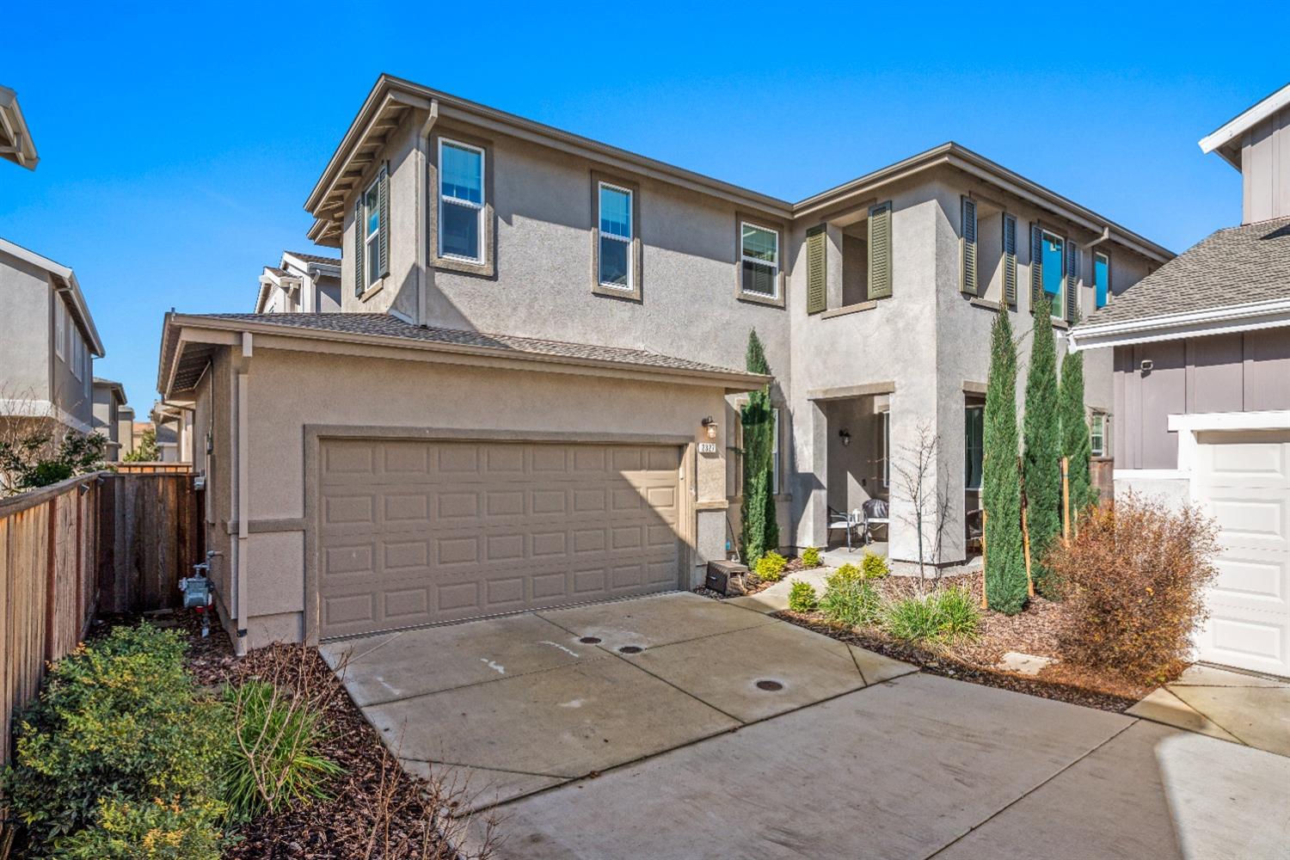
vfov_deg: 64.6
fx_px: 681
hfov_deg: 86.9
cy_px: 430
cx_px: 645
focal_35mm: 19
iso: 100
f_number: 8
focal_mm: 19
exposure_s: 1/160
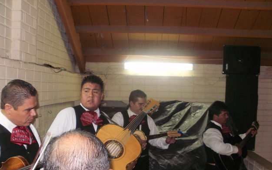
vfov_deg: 32.6
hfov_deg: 50.4
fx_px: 289
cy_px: 103
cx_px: 136
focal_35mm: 39
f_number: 3.5
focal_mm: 6.3
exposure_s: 1/30
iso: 160
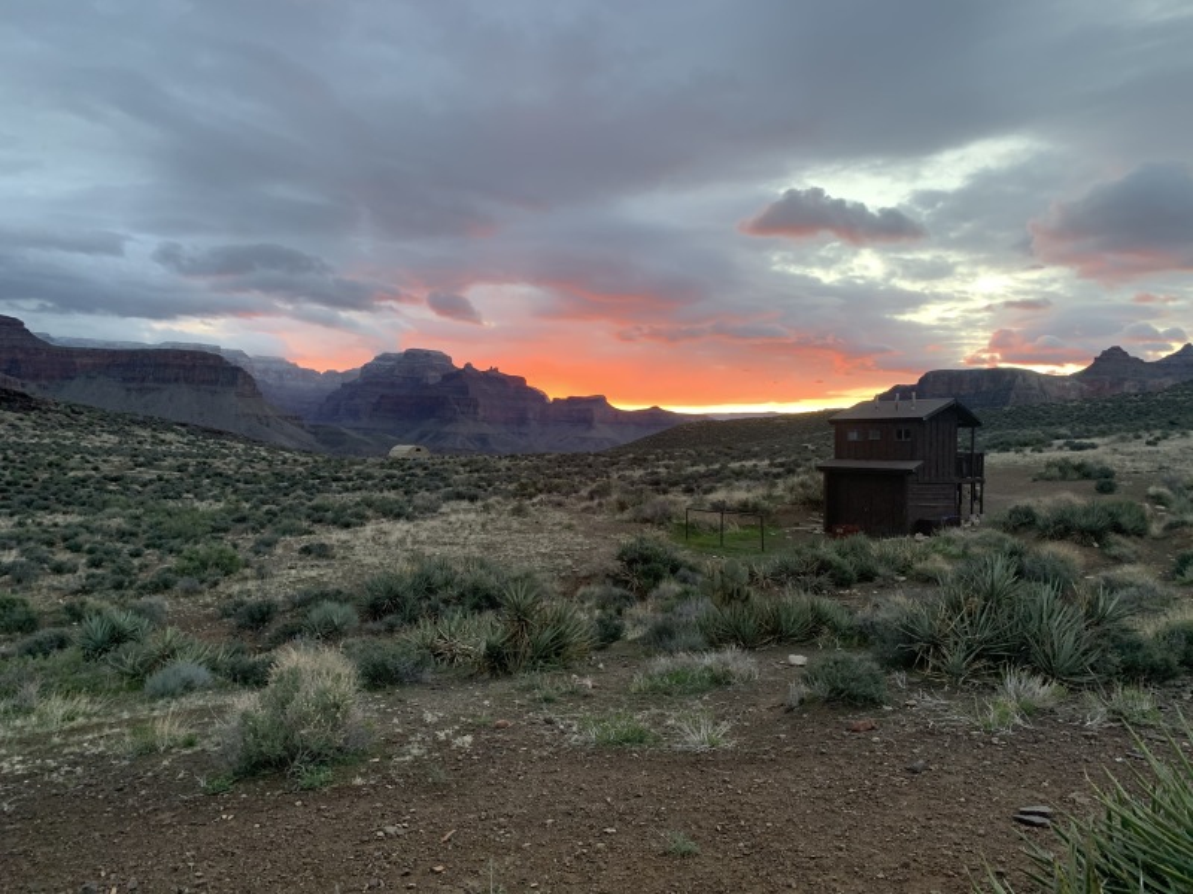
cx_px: 596
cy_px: 447
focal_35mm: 26
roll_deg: -0.9
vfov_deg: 53.1
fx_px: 896
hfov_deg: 67.3
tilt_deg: +1.1
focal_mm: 4.25
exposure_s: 1/60
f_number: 1.8
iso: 125
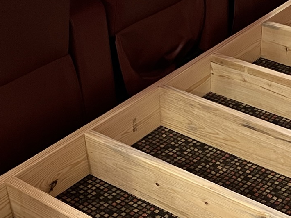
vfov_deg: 19.3
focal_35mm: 75
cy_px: 196
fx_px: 630
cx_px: 207
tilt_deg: -38.9
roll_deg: +0.2
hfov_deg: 25.8
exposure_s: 1/30
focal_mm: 5.7
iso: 500
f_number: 1.5
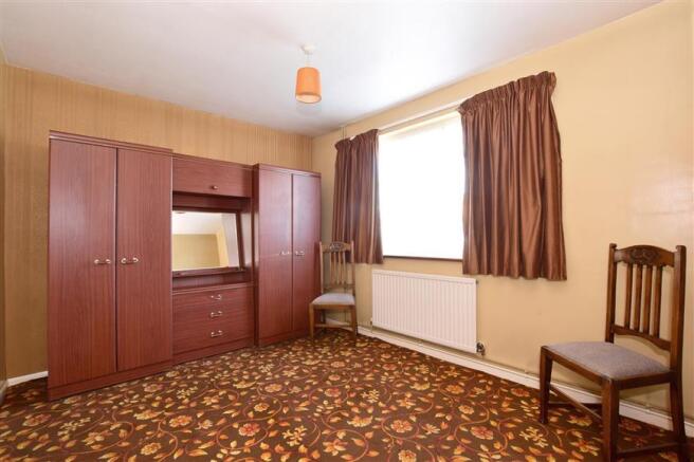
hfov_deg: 100.4
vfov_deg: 77.3
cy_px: 231
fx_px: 289
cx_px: 347
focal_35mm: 15
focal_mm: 10
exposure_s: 1/2.5
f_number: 11
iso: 400
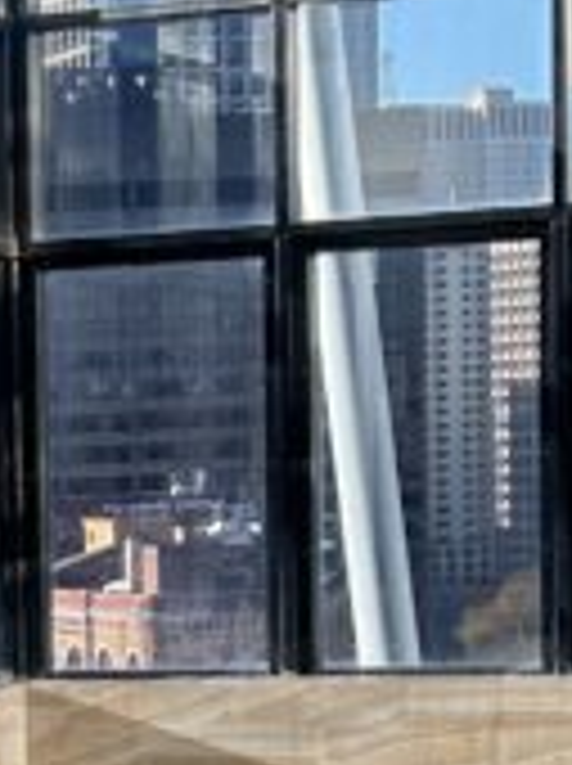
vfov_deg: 12.4
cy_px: 788
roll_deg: +0.0
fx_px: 3468
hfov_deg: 8.9
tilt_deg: -7.5
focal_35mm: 157
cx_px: -563
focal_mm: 5.7
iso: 40
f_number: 1.5
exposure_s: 1/284
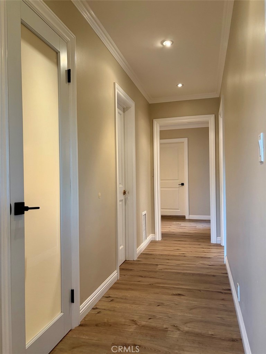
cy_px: 177
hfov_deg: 53.1
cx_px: 133
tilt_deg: +0.0
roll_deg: +0.7
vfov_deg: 67.3
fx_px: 266
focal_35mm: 26
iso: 160
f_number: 1.6
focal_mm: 5.96
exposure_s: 1/60
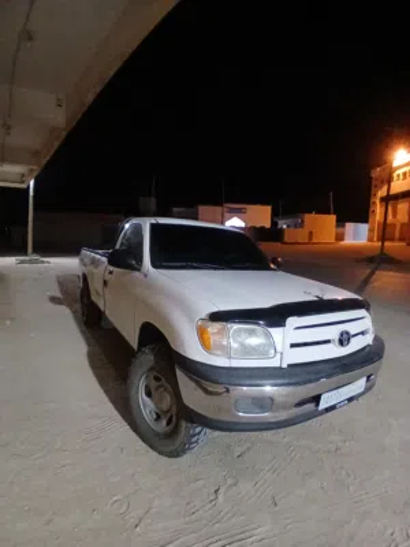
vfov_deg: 91.0
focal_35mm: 17
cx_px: 205
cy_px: 274
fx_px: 268
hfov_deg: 74.7
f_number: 2.2
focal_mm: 1.4
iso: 800
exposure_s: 1/14.3
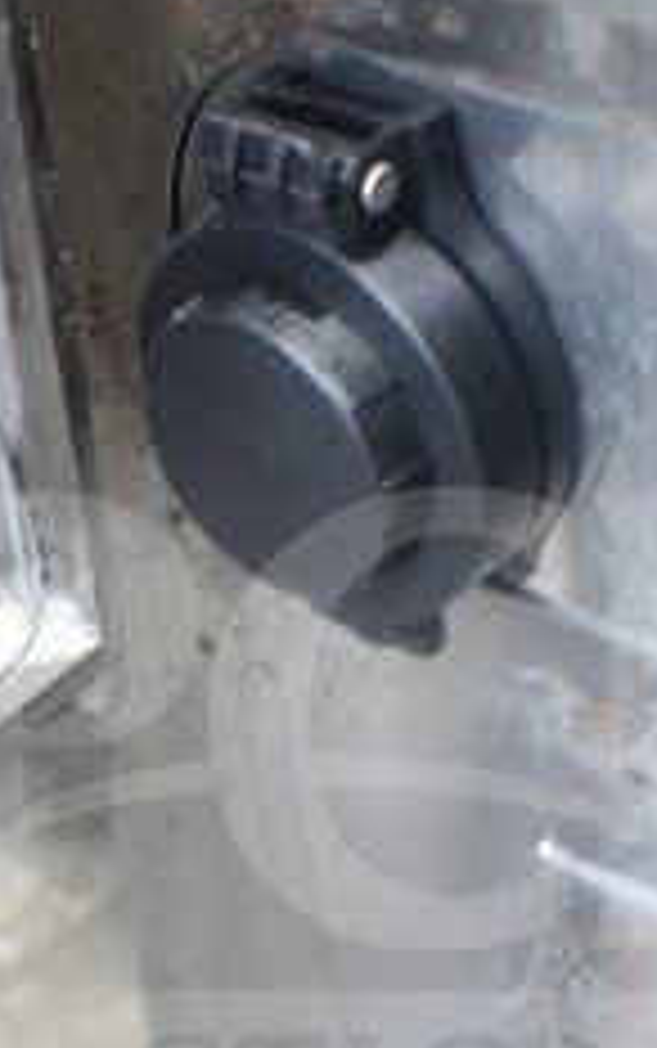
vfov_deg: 19.1
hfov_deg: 12.1
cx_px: 315
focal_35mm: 108
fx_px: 3088
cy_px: 848
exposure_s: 1/30
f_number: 3.5
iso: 640
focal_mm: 18
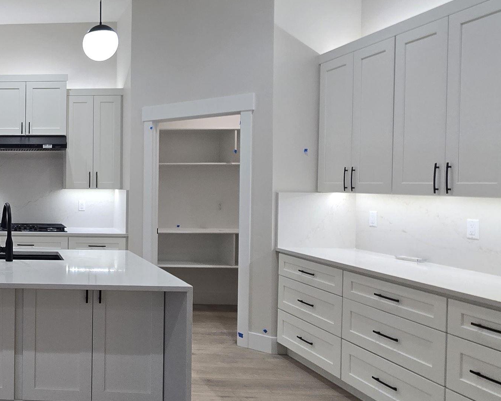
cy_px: 193
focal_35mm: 29
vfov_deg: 50.0
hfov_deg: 47.7
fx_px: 430
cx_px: -22
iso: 80
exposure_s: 1/60
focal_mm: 2.2
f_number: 2.2
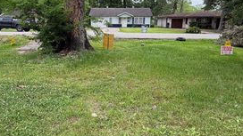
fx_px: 180
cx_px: 104
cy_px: 56
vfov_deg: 41.4
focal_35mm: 28
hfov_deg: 67.6
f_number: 2.2
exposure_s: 1/498
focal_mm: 2.22
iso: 64
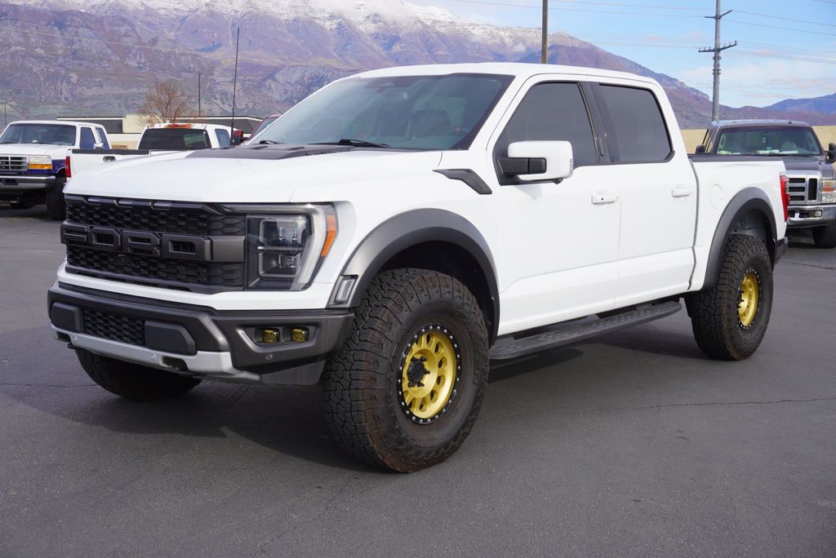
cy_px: 279
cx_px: 418
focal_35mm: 44
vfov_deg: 30.9
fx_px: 1011
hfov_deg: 44.9
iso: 100
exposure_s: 1/125
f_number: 9
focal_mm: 29
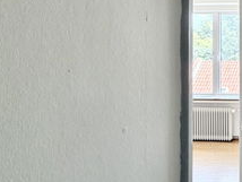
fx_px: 329
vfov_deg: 30.6
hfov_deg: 30.3
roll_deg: +0.2
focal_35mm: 47
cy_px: 55
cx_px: 328
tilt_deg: -1.5
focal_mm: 2.22
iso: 160
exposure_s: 1/100
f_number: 2.2
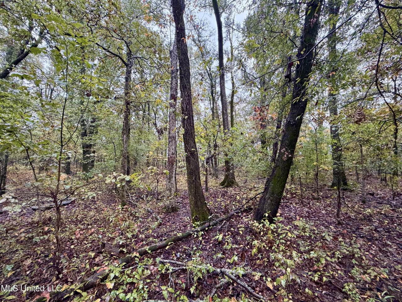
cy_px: 151
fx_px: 163
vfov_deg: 85.7
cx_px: 201
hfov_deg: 102.1
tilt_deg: +5.1
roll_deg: +0.1
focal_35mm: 14
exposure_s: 1/121
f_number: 2.2
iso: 320
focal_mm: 2.22
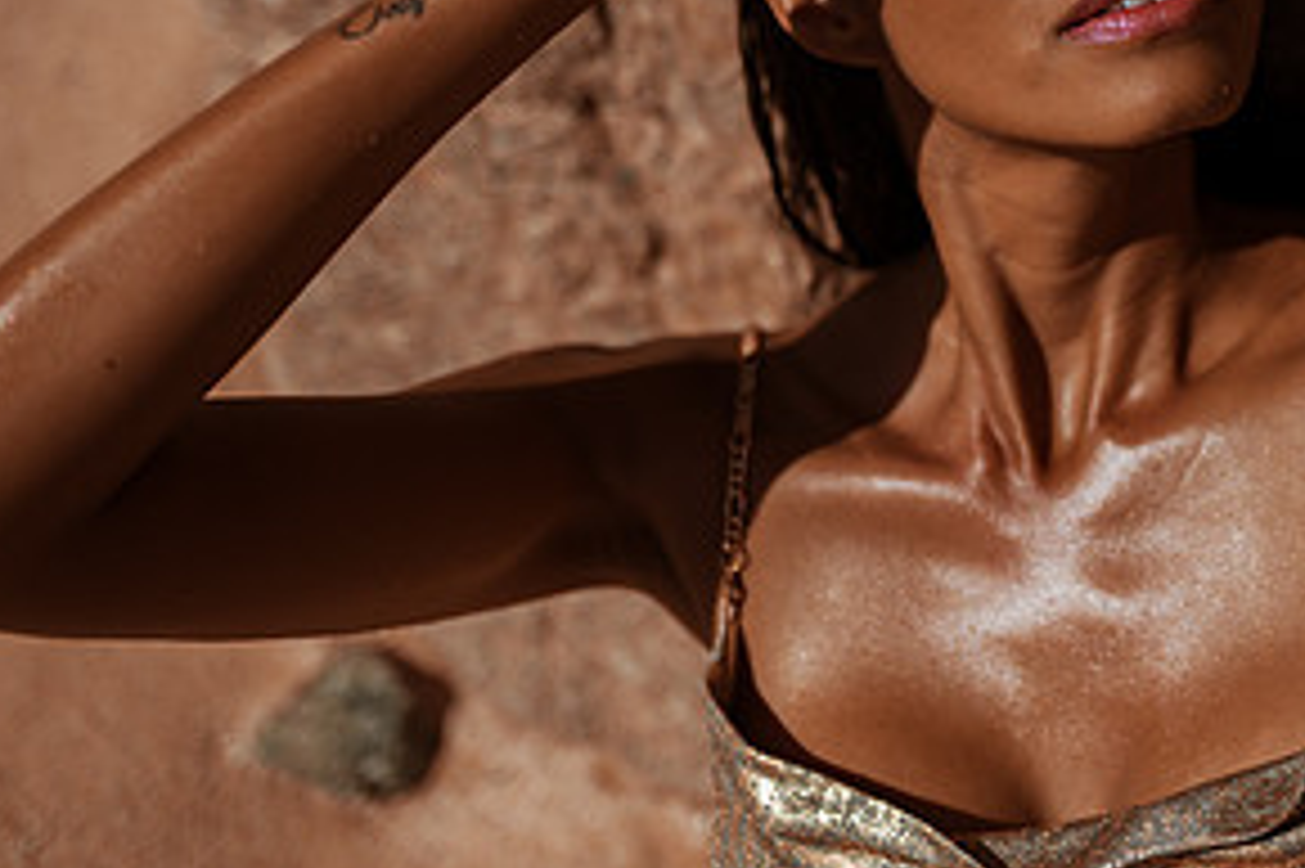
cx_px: 1066
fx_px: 2536
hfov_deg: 28.2
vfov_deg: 19.0
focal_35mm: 70
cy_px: 56
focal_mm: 35
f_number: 1.8
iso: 31
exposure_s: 1/8000
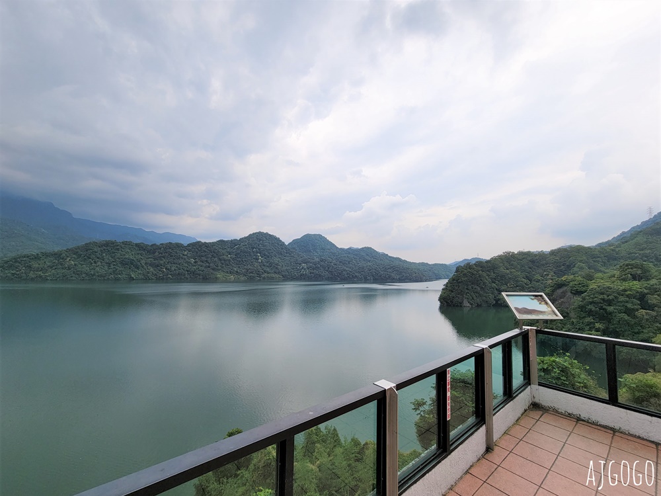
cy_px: 248
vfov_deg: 89.9
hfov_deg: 106.2
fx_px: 248
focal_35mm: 13
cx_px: 330
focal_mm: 2.2
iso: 50
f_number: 2.2
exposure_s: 1/1521
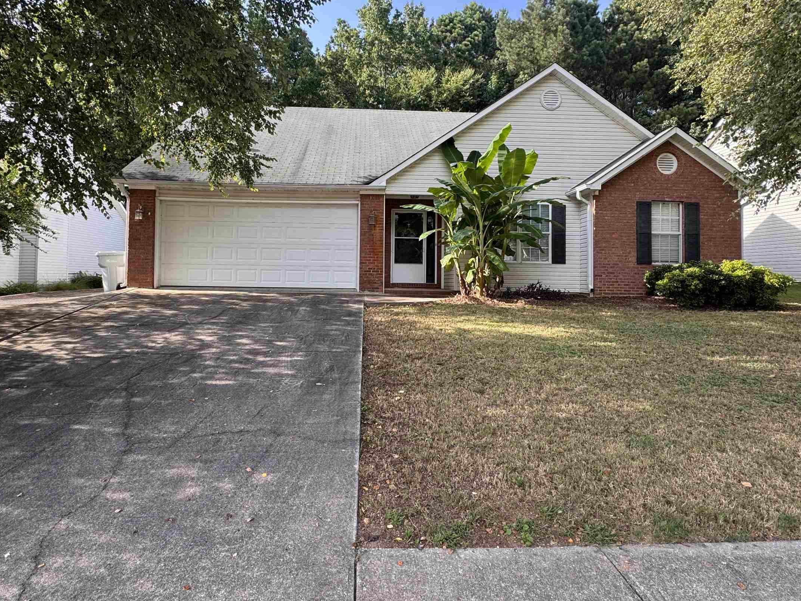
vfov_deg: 65.7
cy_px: 262
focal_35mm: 20
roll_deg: -0.6
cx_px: 379
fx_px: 463
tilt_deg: +1.7
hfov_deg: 81.7
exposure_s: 1/232
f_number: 2.2
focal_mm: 2.22
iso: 40
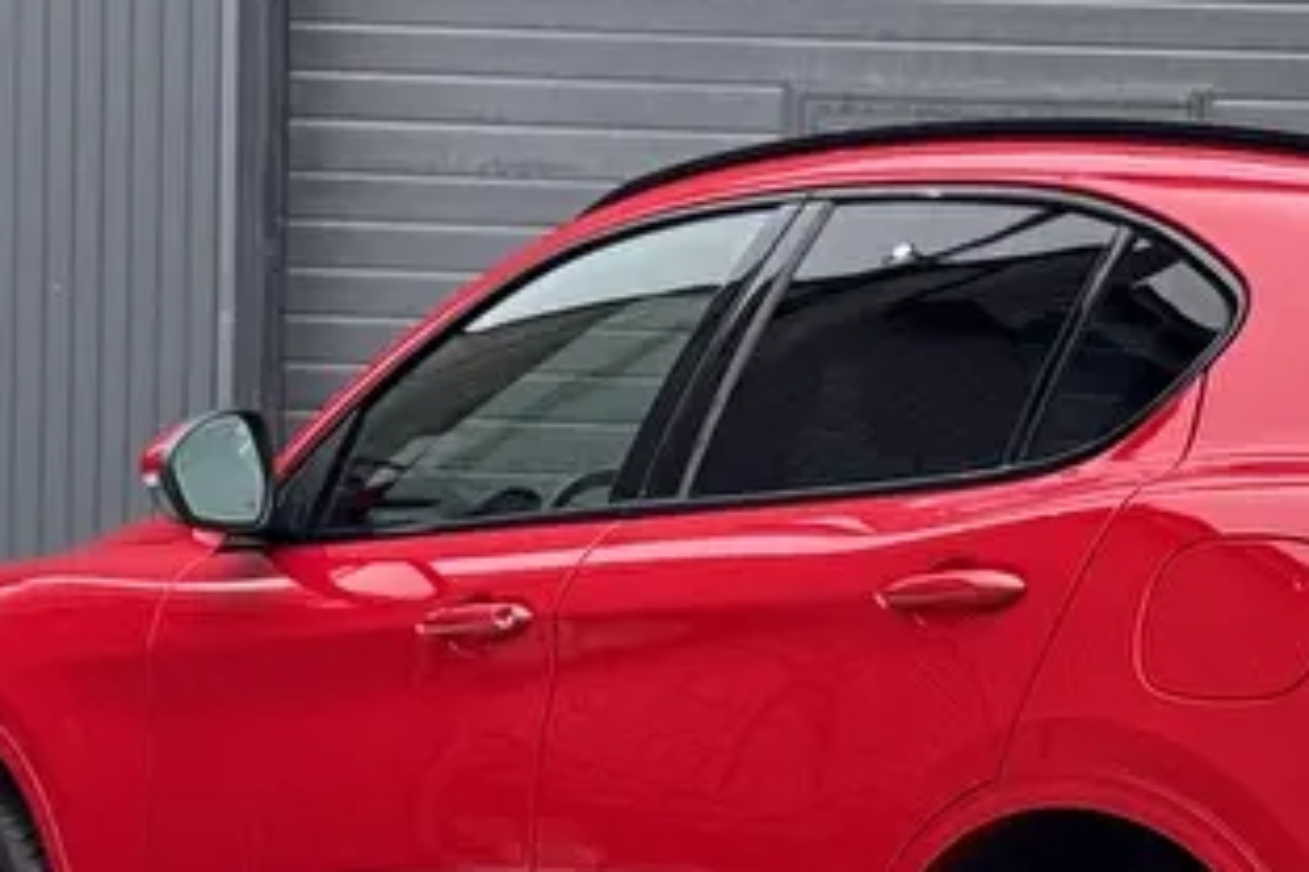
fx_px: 4654
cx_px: 1229
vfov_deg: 10.6
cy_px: 809
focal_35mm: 128
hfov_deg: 15.8
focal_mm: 6.76
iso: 160
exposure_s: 1/100
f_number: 1.78
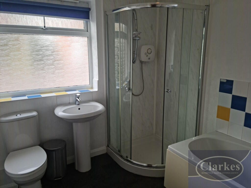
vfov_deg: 51.4
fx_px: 196
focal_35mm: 27
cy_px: 94
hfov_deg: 65.3
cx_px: 126
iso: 40
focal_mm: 5.9
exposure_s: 1/50
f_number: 2
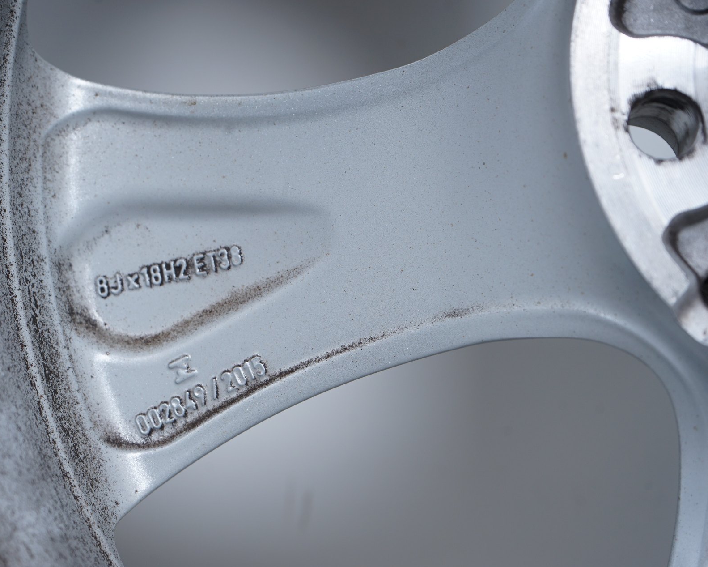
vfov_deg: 26.2
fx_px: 1216
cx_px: 296
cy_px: 285
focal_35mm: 58
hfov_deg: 32.4
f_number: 7.1
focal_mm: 51
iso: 250
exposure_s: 1/100
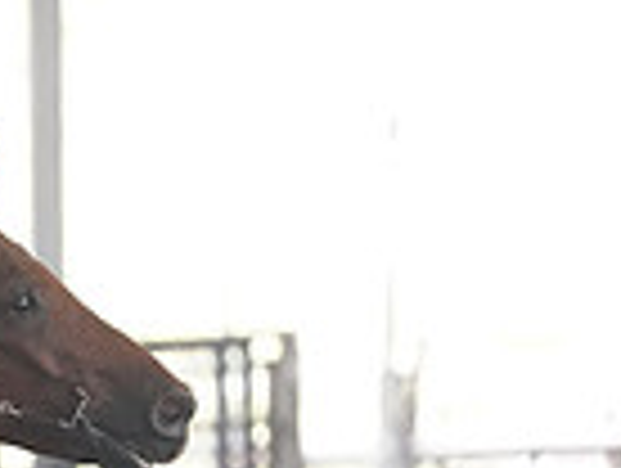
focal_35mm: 806
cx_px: -634
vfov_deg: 1.8
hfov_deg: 2.4
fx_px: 14485
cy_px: 650
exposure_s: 1/1600
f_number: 2.8
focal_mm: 200
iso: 5000
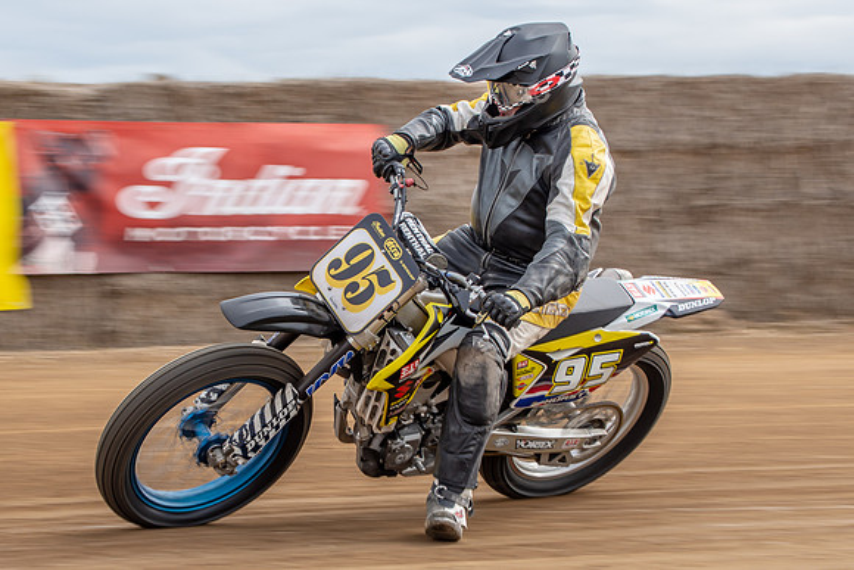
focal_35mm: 147
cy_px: 274
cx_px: 302
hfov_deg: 14.0
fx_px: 3477
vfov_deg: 9.4
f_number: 9
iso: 125
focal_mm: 66
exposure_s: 1/125
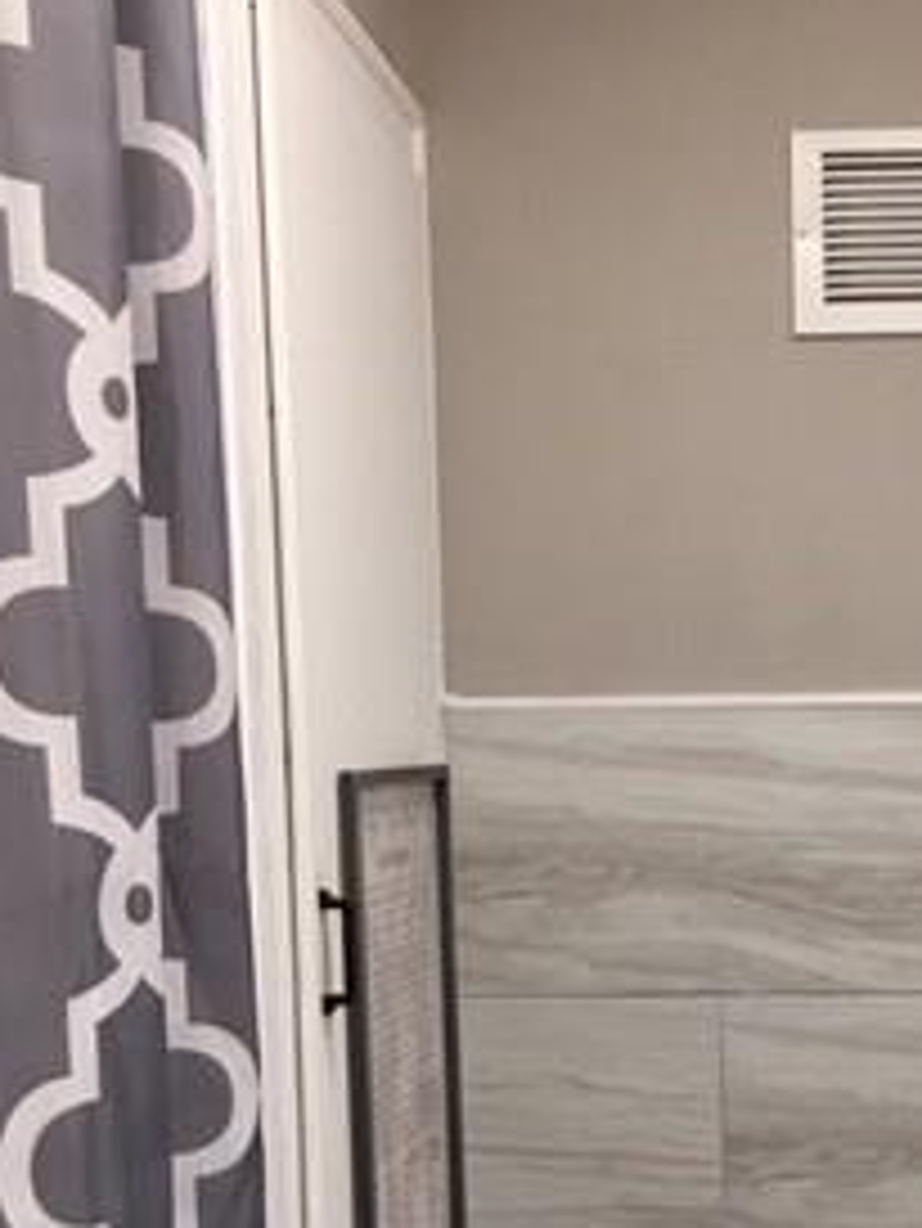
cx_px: 841
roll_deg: -0.2
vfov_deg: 27.7
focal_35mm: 68
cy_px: 1053
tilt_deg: -4.6
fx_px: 2413
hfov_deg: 21.1
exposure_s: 1/30
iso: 40
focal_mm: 4.15
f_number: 2.2
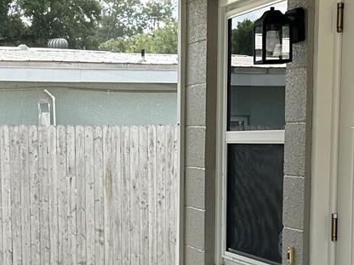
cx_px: 115
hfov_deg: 19.6
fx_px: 1023
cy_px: 234
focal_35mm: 100
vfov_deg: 14.7
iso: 50
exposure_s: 1/696
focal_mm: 5.7
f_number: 1.5
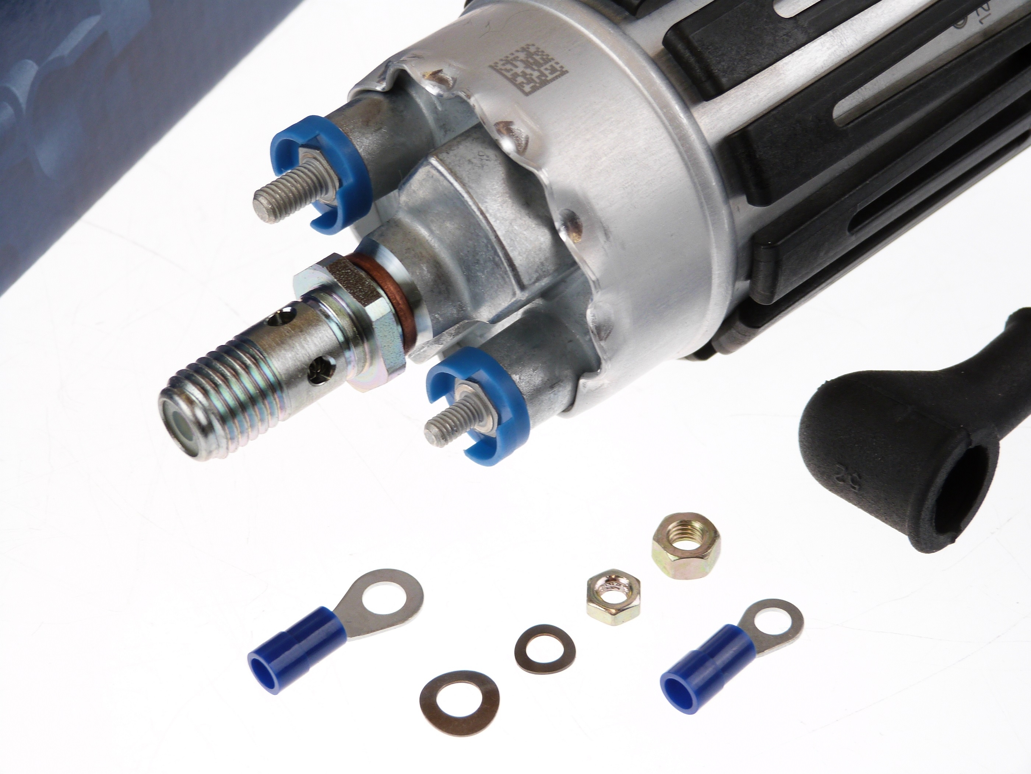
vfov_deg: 19.6
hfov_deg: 26.0
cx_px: 516
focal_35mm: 75
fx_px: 2234
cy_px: 387
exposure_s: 1/100
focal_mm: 13.5
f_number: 3.6
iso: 100
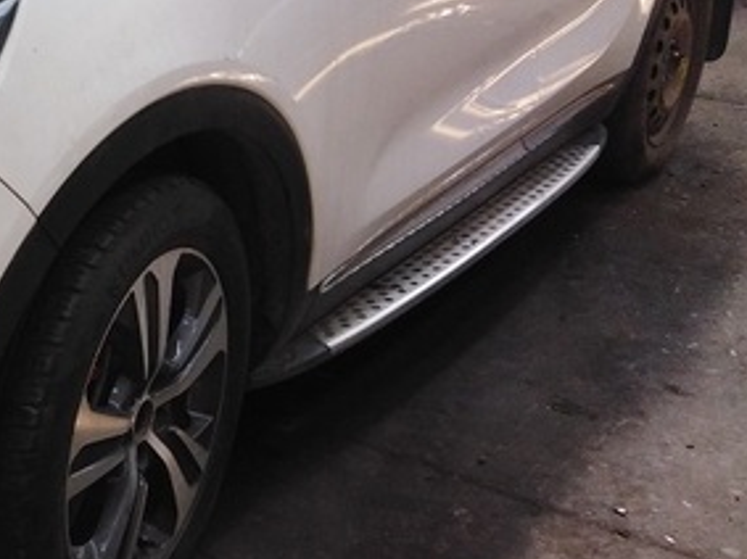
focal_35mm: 67
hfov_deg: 26.1
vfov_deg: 21.8
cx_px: -129
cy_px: 169
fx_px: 1445
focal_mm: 3.46
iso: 210
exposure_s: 1/29.8
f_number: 2.2
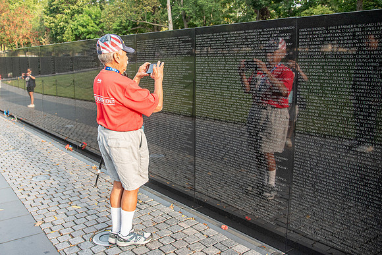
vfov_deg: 40.8
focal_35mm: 32
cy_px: 110
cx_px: 134
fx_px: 342
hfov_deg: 57.4
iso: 250
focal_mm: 24
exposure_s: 1/500
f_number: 4.5
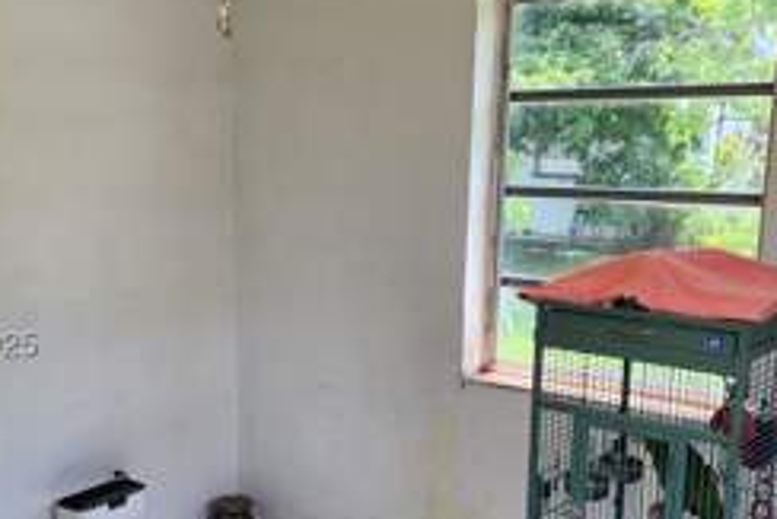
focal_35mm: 47
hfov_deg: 41.7
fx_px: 1015
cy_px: 350
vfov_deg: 28.5
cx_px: 318
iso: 50
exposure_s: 1/120
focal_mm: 6.4
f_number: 1.8
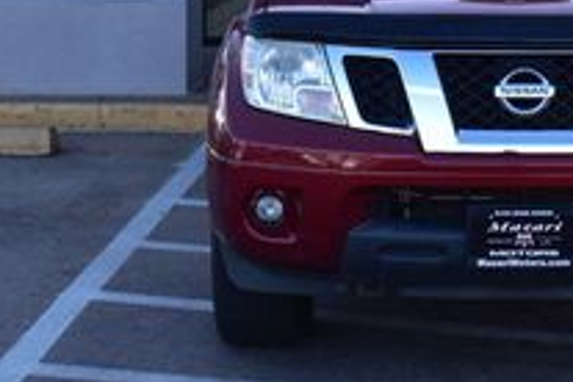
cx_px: 526
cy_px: -89
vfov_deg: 10.4
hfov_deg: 15.6
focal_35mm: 130
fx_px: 2069
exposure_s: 1/200
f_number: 10
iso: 400
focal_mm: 28
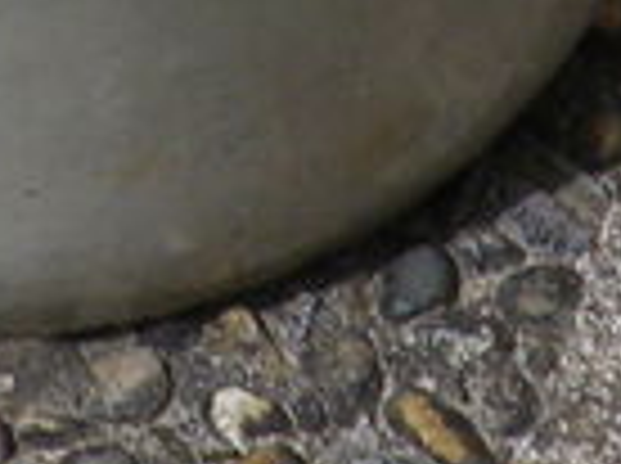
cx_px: -40
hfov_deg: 9.7
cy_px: -590
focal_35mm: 203
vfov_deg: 6.9
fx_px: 3635
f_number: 8.3
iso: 80
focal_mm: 5
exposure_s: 1/160
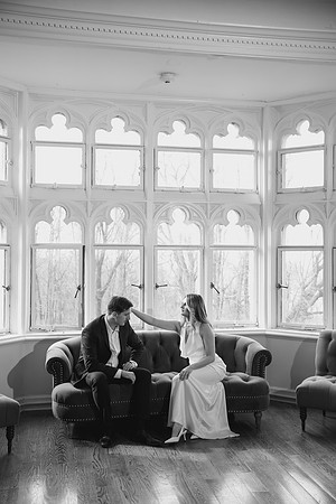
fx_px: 574
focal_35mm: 41
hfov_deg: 32.6
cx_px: 168
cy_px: 252
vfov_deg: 47.4
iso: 800
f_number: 4
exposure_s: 1/250
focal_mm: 41
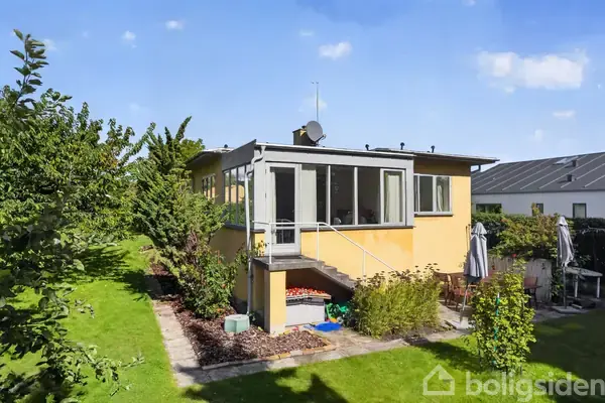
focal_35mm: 23
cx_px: 302
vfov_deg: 55.1
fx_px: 386
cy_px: 202
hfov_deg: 76.1
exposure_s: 1/2500
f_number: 8
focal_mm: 23
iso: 400
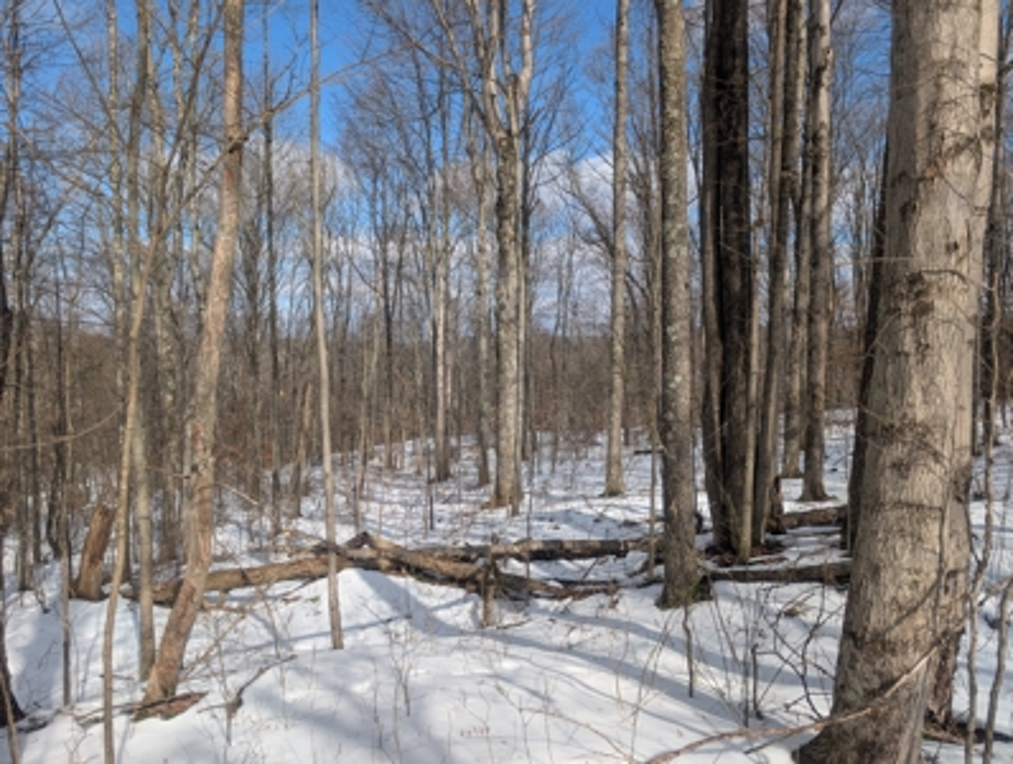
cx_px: 506
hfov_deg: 71.5
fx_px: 704
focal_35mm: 24
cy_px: 382
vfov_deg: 57.0
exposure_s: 1/980
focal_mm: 6.9
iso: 21
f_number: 1.68
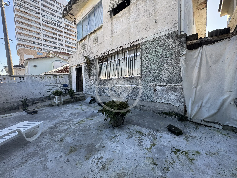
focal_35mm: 14
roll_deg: +1.4
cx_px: 118
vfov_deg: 85.7
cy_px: 89
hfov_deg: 102.1
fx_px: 96
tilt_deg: -2.9
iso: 40
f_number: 2.2
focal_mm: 2.22
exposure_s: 1/194
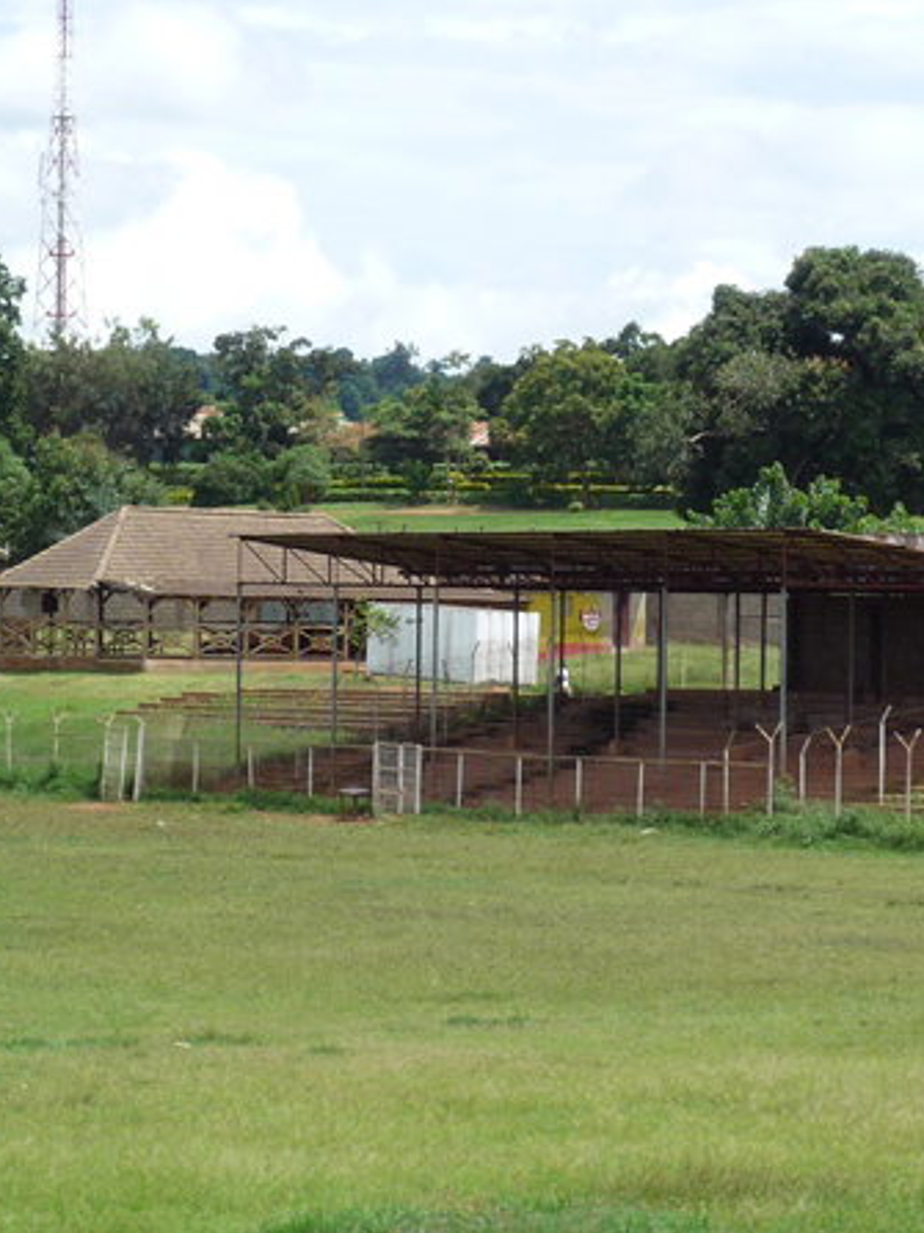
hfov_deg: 10.2
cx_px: 789
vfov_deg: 13.6
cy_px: 618
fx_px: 5163
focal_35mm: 145
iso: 100
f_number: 4.9
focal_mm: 13.2
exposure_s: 1/400
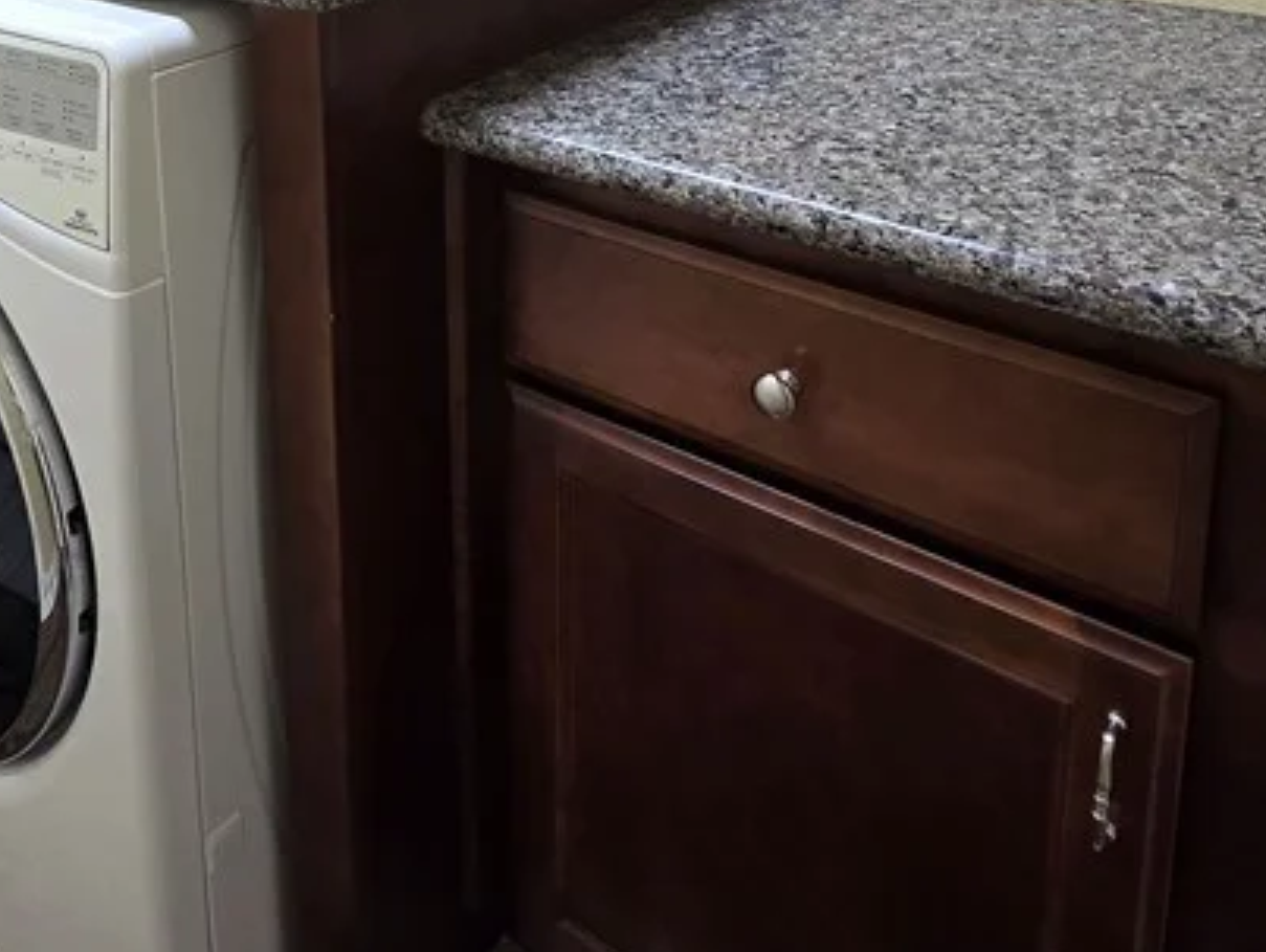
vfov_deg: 37.1
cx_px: 305
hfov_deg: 52.7
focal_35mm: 33
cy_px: -63
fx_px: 1208
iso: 160
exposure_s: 1/60
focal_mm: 2.2
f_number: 2.2
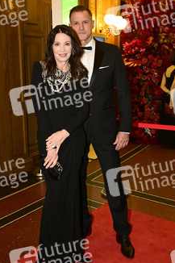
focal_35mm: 39
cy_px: 137
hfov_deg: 34.4
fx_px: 282
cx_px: 74
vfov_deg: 50.0
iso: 4000
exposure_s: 1/200
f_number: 5
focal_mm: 31.5
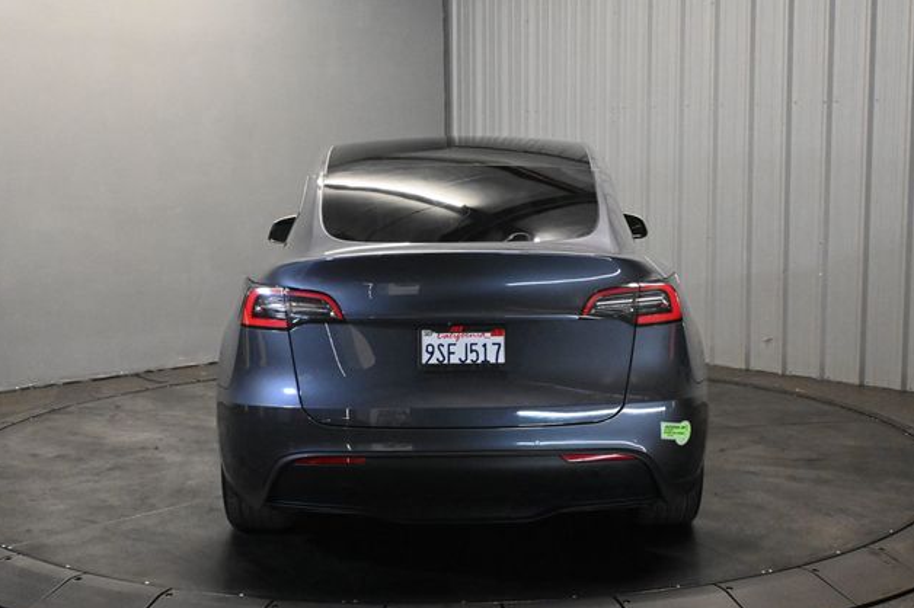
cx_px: 458
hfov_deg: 42.8
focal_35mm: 46
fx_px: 1167
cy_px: 307
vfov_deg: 29.2
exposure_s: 1/60
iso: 6400
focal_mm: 30
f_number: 4.8
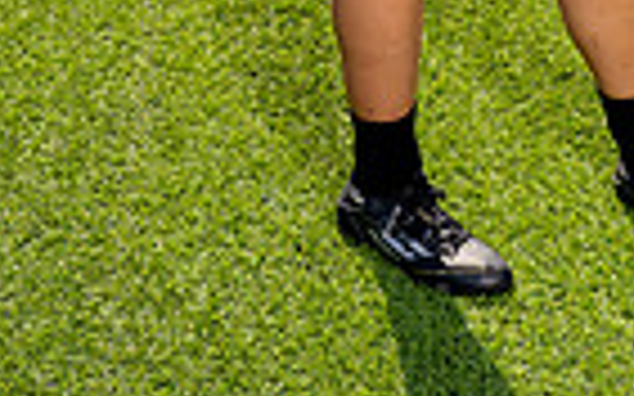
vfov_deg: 10.2
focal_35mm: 114
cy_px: -513
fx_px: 1969
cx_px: 409
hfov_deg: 18.3
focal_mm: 35
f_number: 11
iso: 320
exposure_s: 1/250
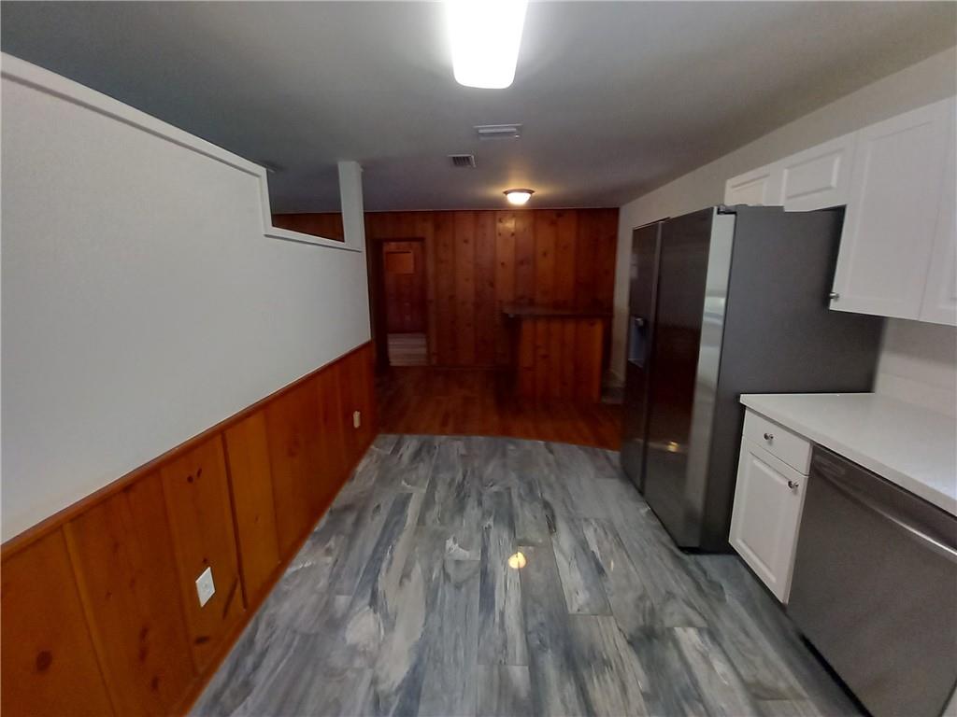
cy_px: 358
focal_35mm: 13
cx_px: 478
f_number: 2.2
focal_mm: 1.13
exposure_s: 1/29
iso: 160
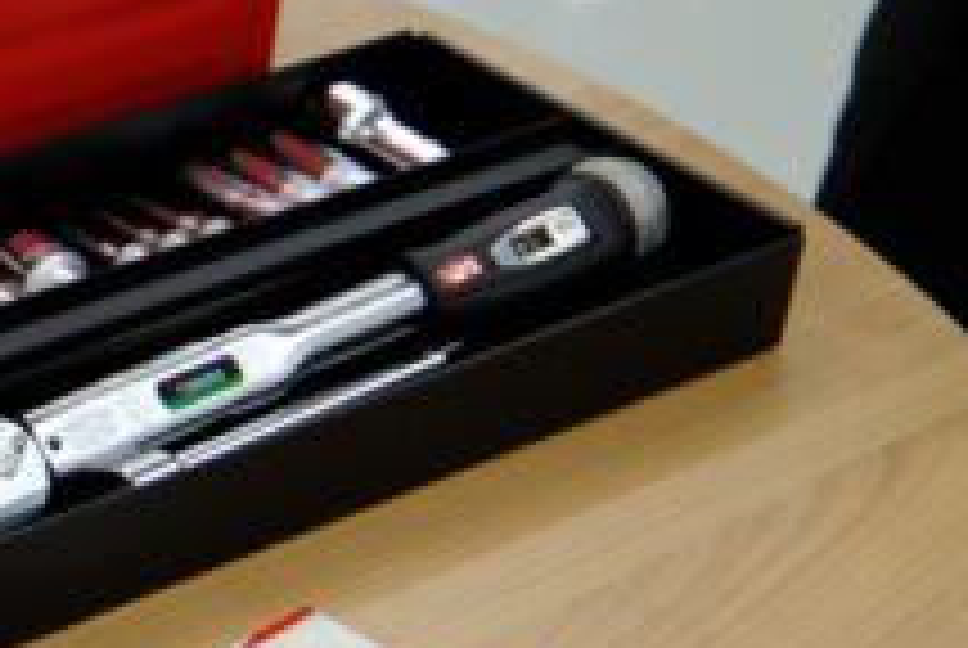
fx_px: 3689
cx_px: -536
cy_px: 416
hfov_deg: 13.9
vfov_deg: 10.0
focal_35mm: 137
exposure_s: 1/34
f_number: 4
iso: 160
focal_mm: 24.1
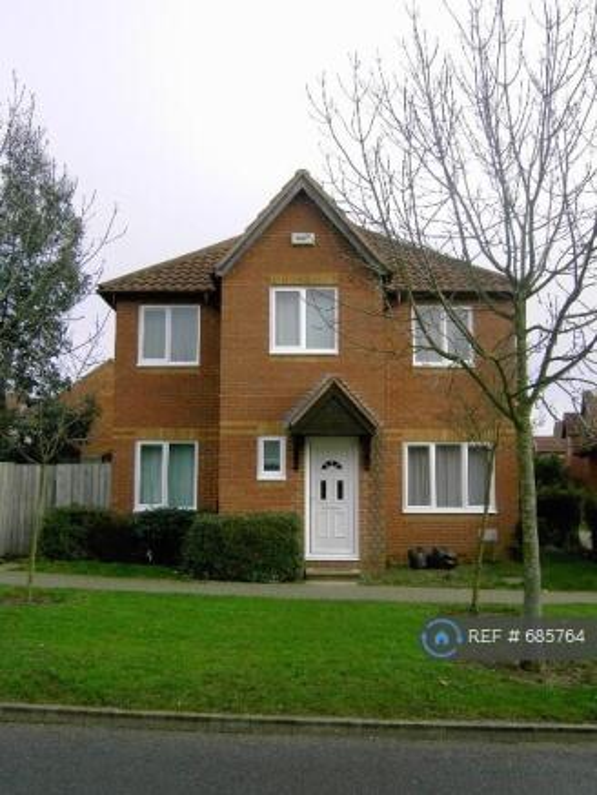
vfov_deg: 52.6
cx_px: 298
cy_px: 398
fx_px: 804
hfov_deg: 40.7
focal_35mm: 35
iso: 100
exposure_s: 1/160
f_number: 5.6
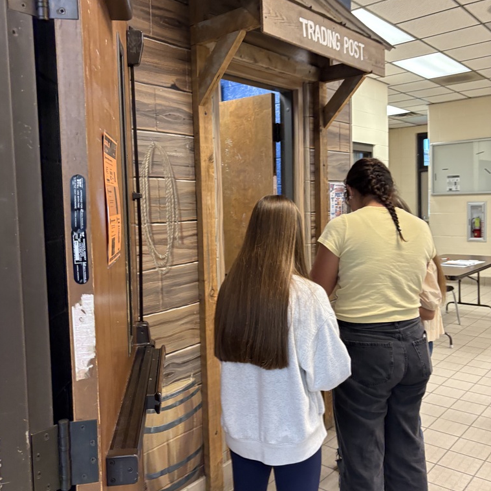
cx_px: 245
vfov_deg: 52.5
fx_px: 497
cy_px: 233
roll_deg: +0.0
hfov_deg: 52.5
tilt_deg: -6.5
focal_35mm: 31
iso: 250
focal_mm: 5.96
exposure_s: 1/60
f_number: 1.6
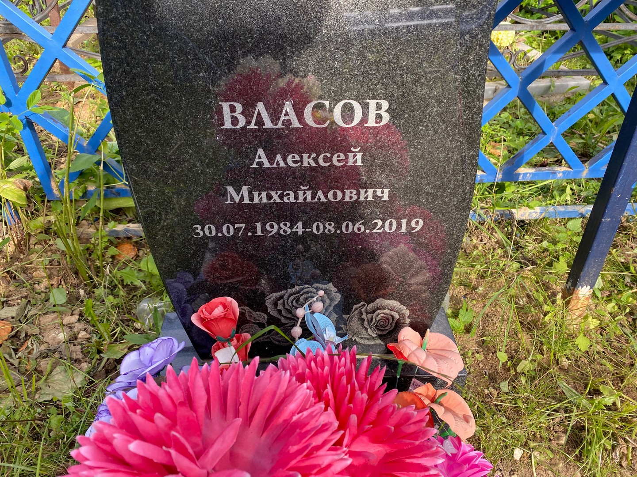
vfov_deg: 53.1
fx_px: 478
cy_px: 238
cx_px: 318
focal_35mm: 26
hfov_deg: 67.3
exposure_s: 1/499
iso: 32
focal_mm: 4.25
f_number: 1.8
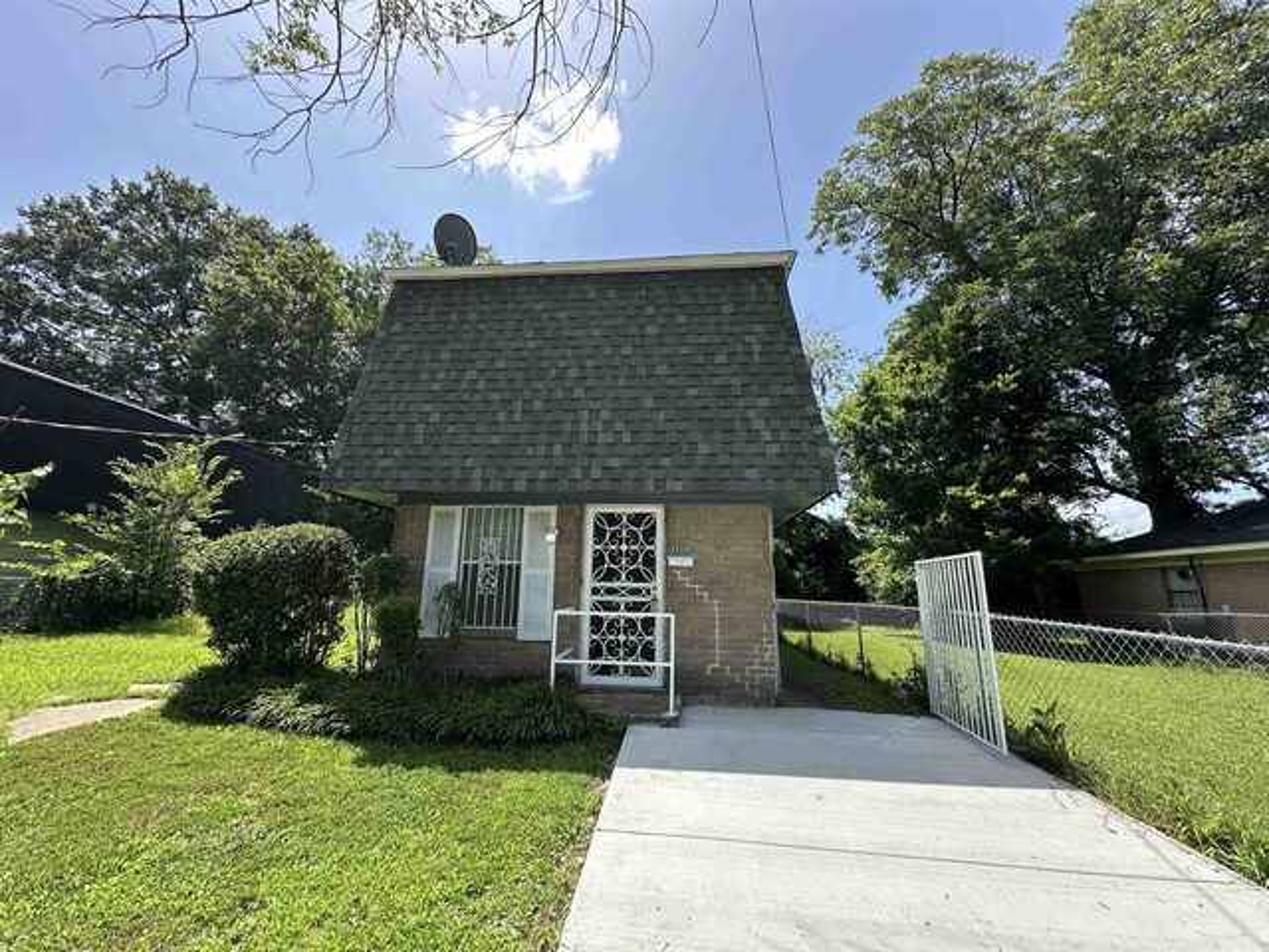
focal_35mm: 14
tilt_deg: +11.6
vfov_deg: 85.7
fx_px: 513
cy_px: 476
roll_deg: -1.2
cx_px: 634
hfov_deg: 102.1
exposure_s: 1/537
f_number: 2.2
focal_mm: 2.22
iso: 40
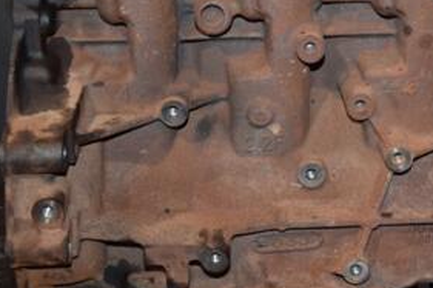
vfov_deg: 14.2
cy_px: 95
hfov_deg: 21.1
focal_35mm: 96
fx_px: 1154
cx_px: 328
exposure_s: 1/60
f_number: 5
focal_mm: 30
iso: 800
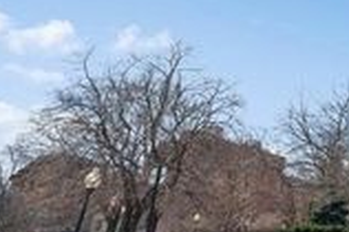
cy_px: -73
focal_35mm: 59
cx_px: 543
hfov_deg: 24.9
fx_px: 567
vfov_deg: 20.9
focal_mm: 18.5
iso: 100
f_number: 10
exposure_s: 1/60
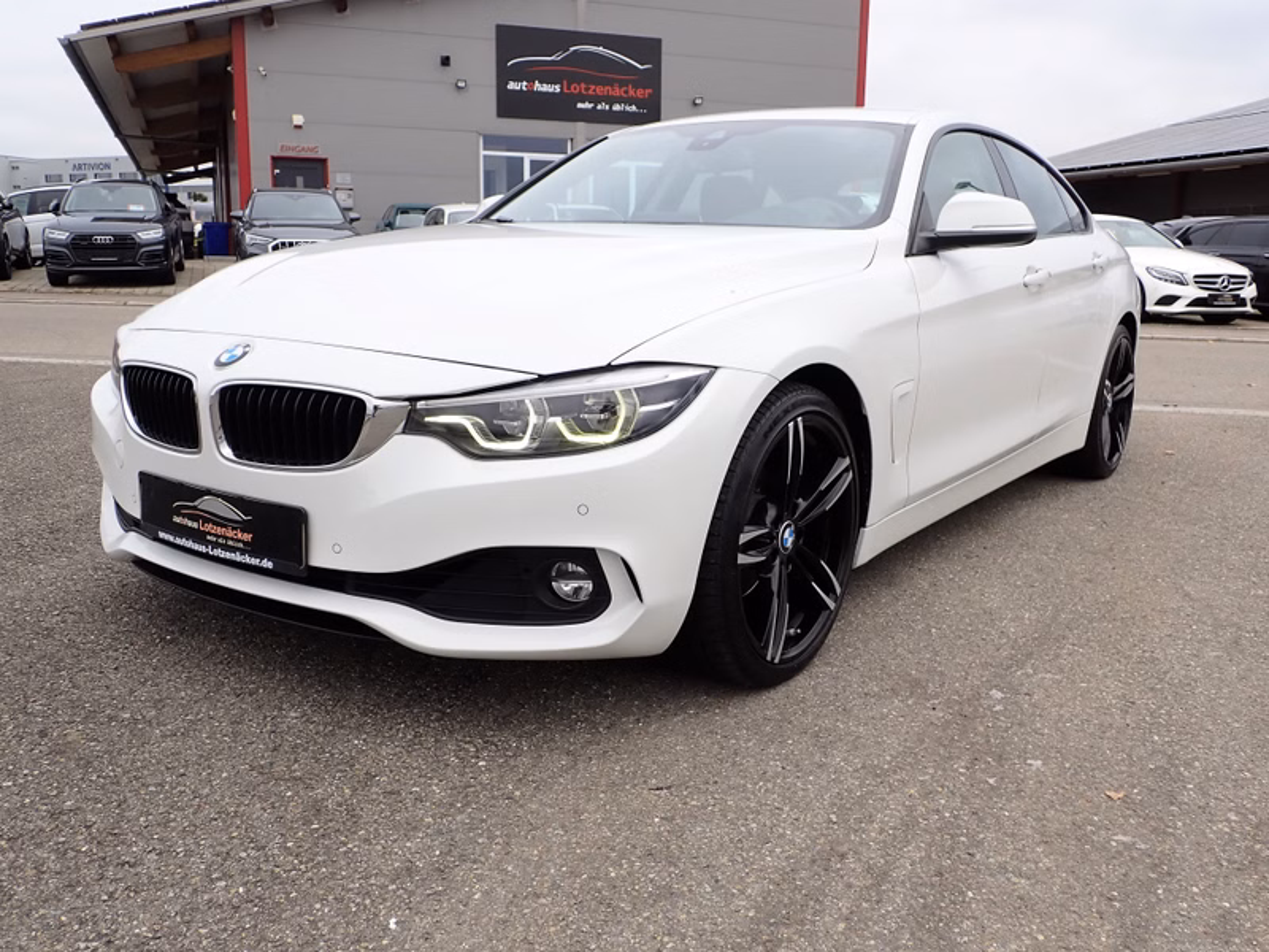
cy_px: 476
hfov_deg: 60.0
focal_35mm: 30
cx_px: 634
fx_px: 1100
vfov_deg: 46.8
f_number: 3.2
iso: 100
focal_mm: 5.4
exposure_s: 1/400
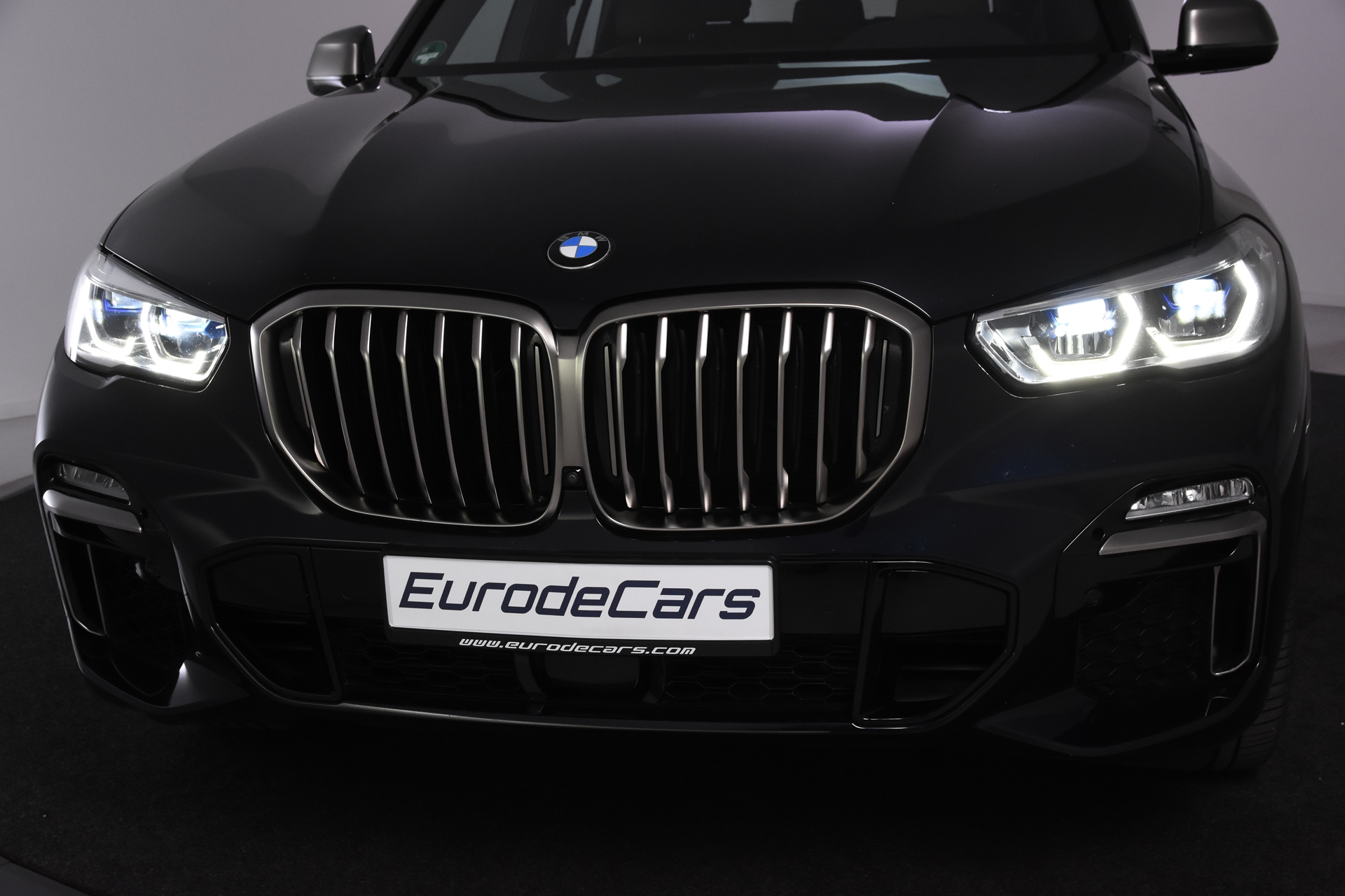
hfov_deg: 46.4
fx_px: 1569
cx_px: 672
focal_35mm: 42
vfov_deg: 31.9
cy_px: 448
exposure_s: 1/200
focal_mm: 28
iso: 1600
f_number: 7.1
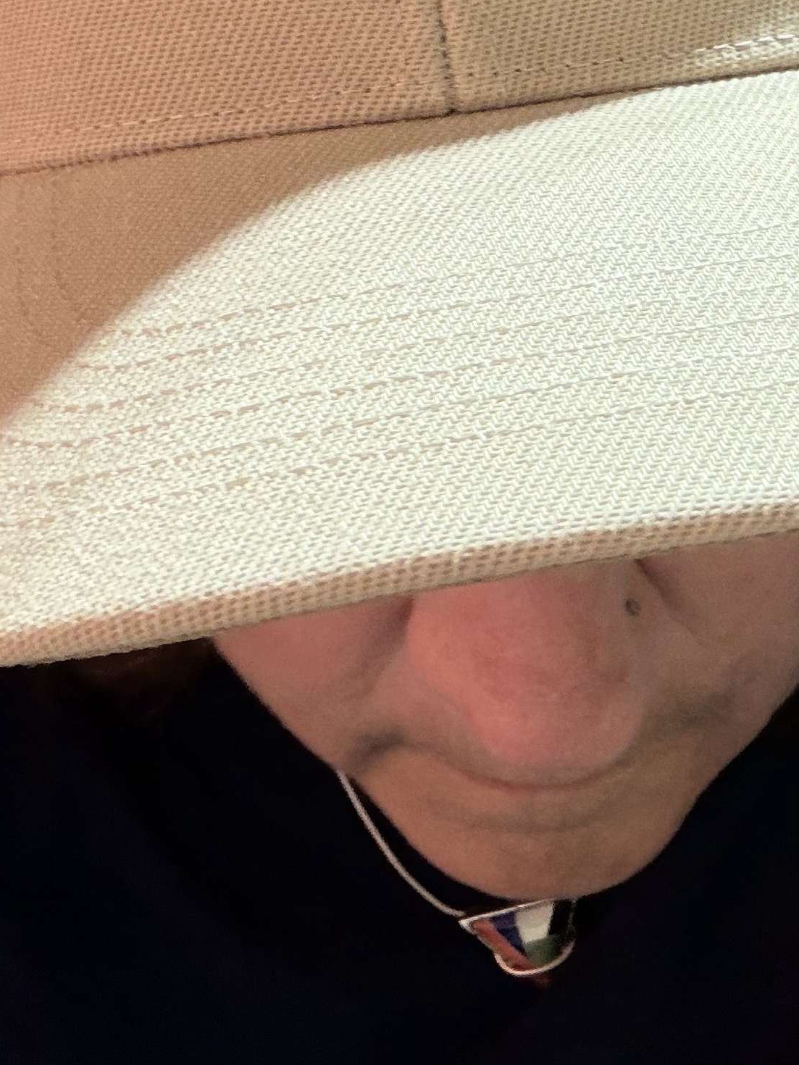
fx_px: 1938
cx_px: 512
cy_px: 49
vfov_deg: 29.1
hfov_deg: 23.2
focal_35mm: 63
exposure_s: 1/60
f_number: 1.9
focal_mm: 2.71
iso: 160
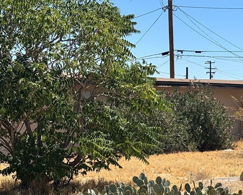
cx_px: 251
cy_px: 170
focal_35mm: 111
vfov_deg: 13.8
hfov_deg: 16.9
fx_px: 799
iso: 32
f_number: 1.6
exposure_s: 1/3788
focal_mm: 5.96
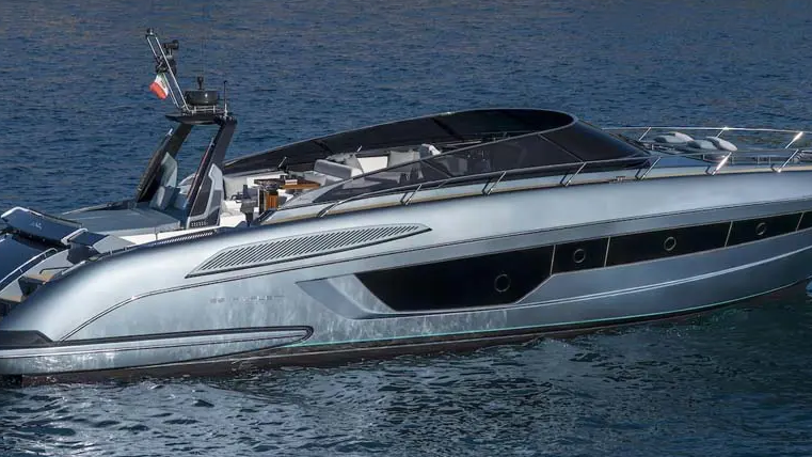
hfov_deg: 16.5
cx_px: 385
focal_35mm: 130
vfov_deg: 9.3
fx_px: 2799
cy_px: 180
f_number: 5
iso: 200
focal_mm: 75
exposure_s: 1/400
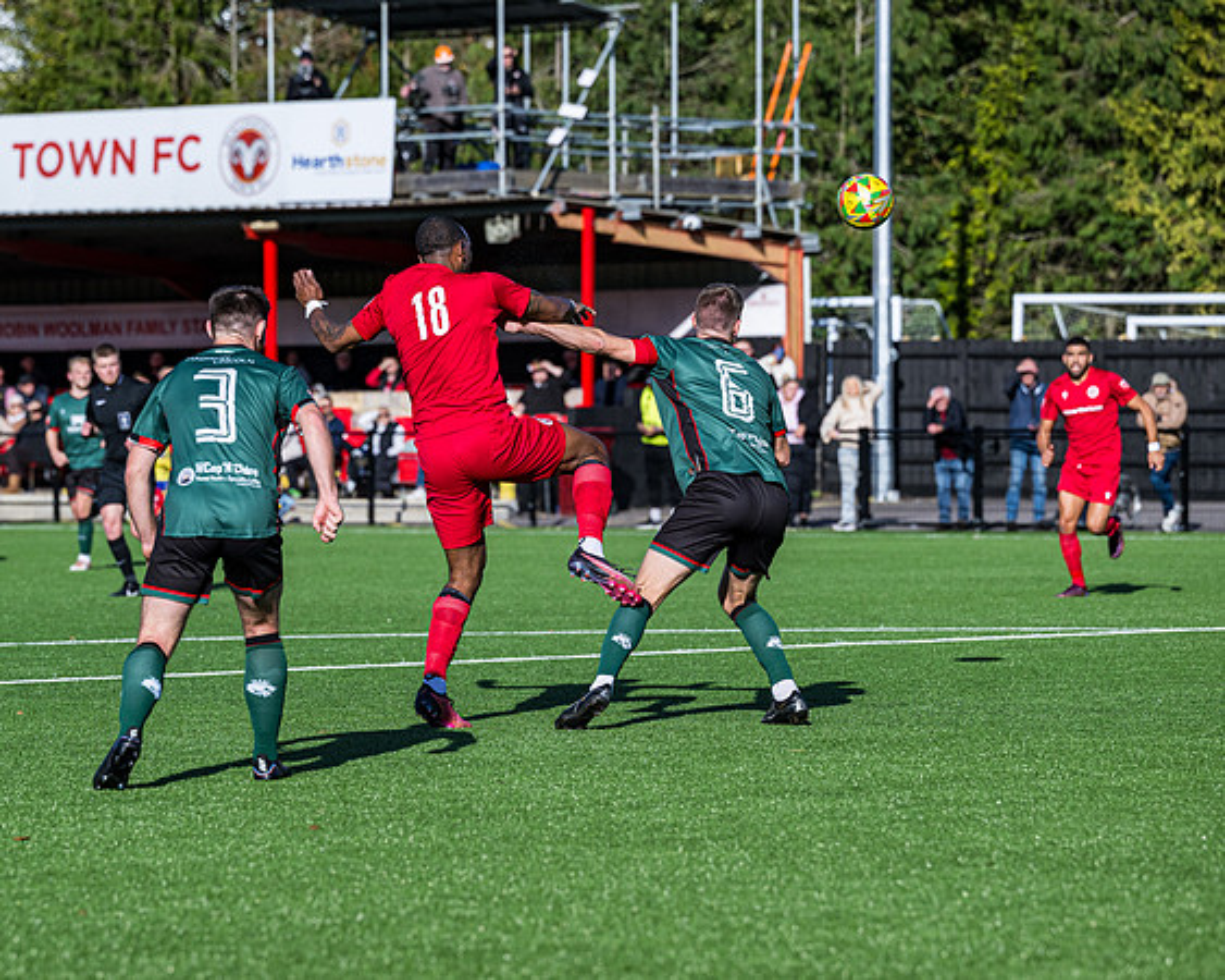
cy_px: 568
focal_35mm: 175
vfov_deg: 8.8
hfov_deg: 11.0
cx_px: 484
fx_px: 6352
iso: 200
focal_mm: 130
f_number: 4
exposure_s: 1/4000
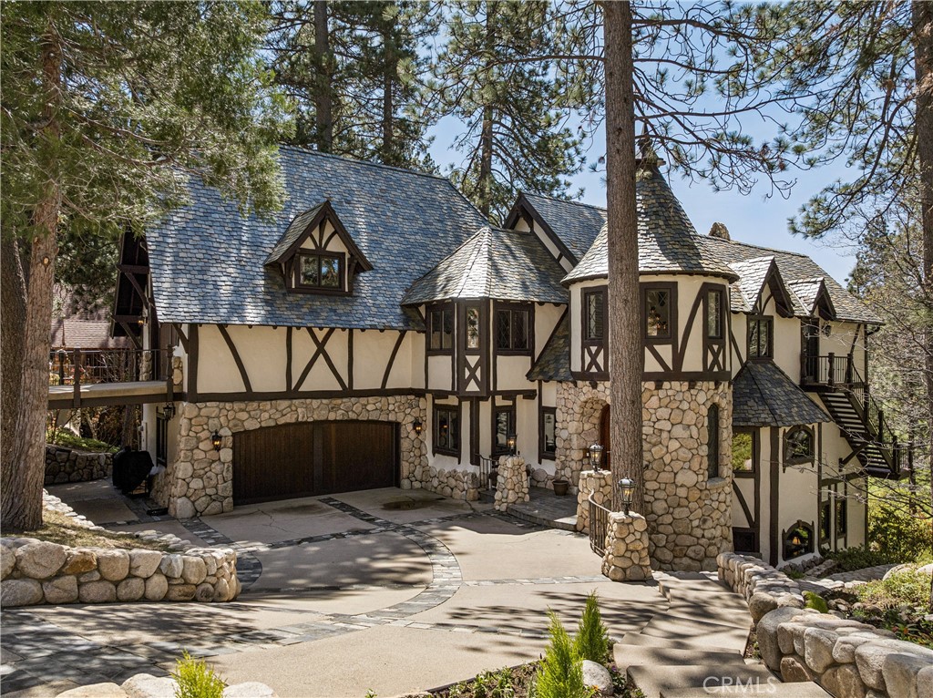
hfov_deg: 71.6
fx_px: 646
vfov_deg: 56.7
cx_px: 466
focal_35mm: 24
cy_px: 349
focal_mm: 12.3
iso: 100
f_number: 2.8
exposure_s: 1/50
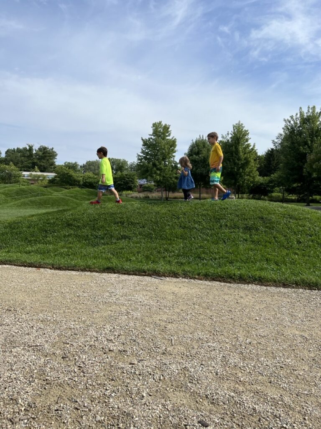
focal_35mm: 26
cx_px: 160
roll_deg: +0.3
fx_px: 321
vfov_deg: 67.3
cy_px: 214
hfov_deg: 53.1
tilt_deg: -0.6
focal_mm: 5.1
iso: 50
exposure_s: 1/3623
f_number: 1.6
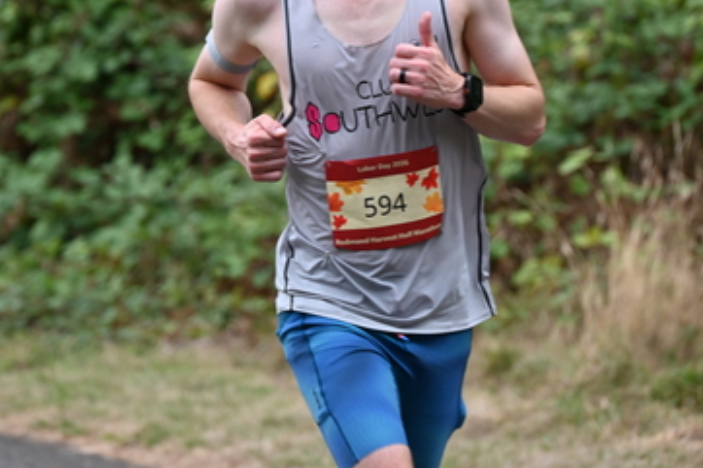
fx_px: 5933
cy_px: 117
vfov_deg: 4.5
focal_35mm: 304
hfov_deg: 6.8
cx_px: 305
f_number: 6.3
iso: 1100
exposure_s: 1/250
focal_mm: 200
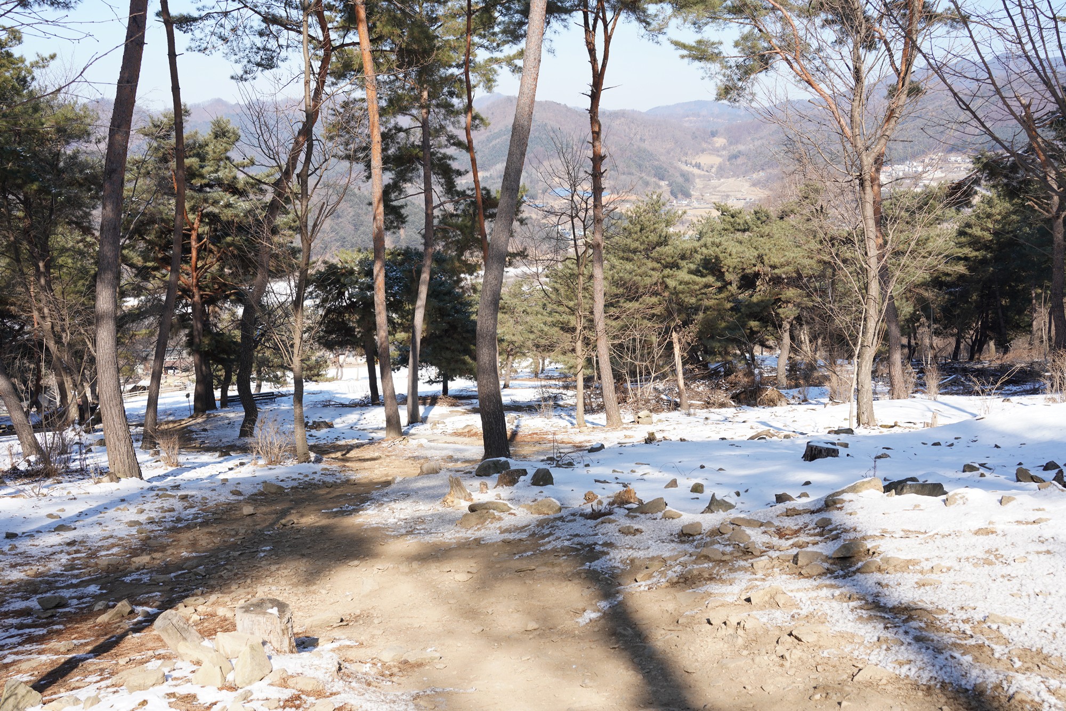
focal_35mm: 37
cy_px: 356
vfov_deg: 36.0
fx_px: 1096
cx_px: 533
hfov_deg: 51.9
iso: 100
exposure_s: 1/100
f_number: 9
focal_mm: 37
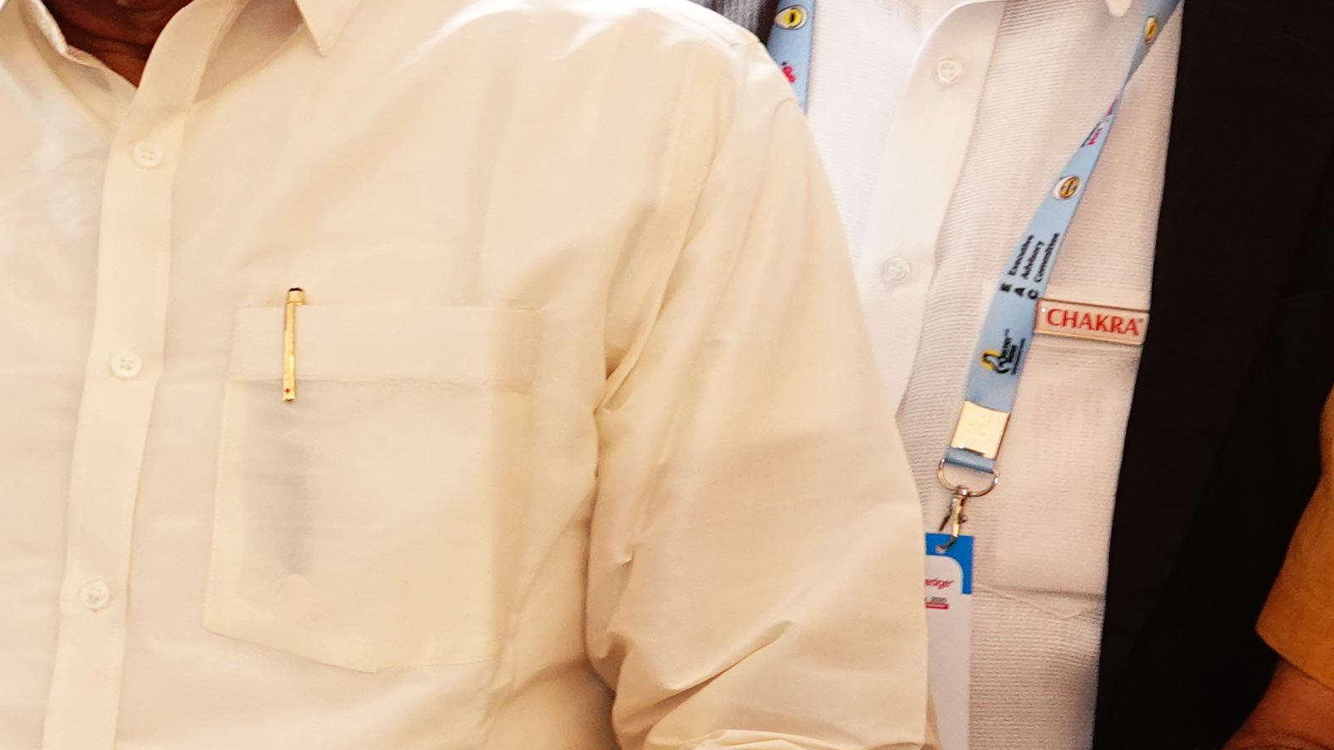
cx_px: -634
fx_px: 4209
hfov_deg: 16.5
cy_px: 81
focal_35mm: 119
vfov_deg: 10.1
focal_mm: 12.04
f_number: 2.8
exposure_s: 1/100
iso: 400
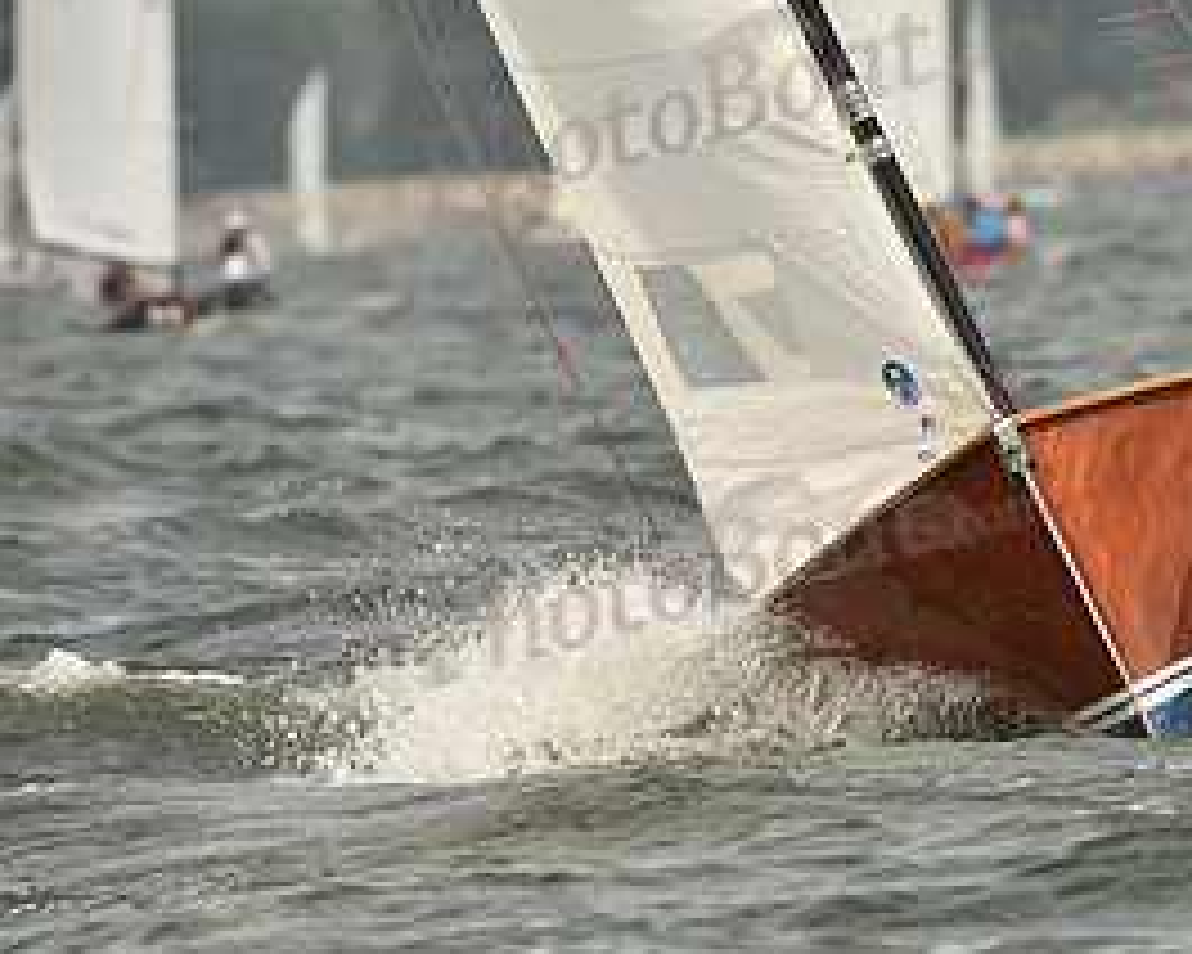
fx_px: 28964
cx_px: 1286
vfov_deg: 1.9
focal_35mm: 821
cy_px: 272
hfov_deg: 2.4
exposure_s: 1/1250
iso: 320
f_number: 7.1
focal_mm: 400
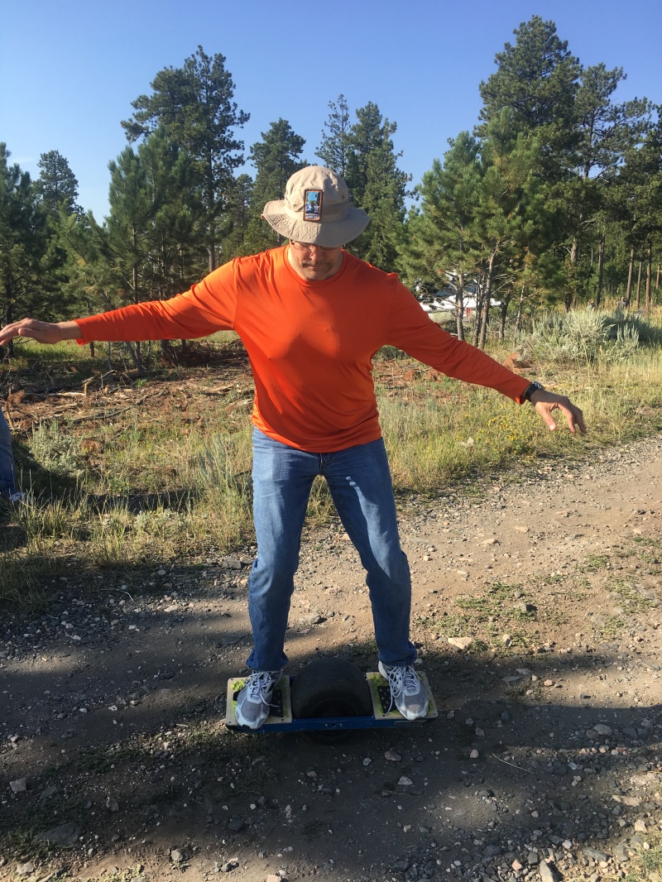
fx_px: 739
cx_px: 331
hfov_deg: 48.2
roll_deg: -1.3
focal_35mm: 29
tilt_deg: -10.0
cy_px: 441
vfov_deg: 61.6
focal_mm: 4.15
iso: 25
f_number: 2.2
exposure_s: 1/810
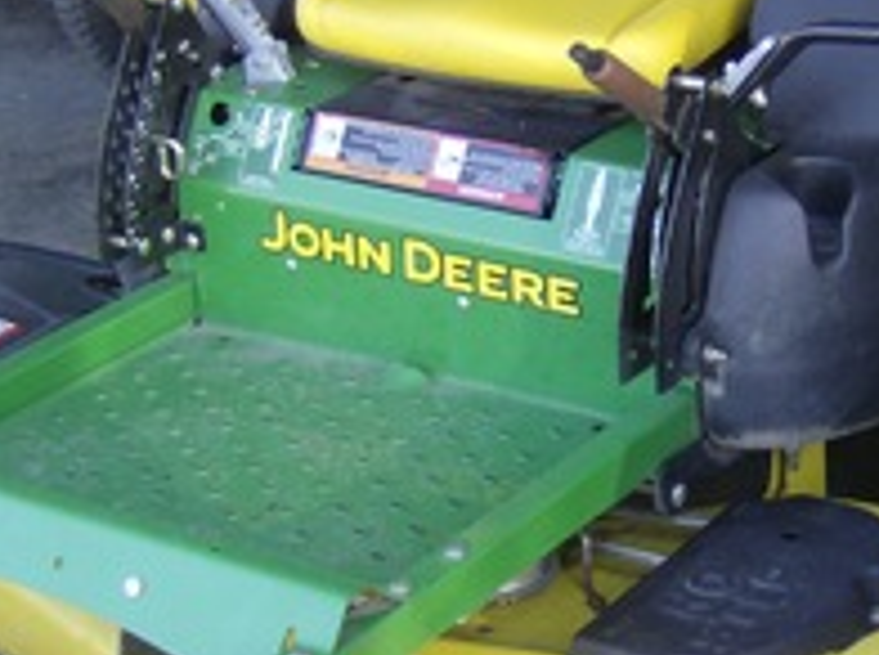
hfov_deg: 19.6
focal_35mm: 100
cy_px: 350
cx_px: 637
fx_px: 2533
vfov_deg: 14.7
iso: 100
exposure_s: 1/117
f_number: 2.8
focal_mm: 6
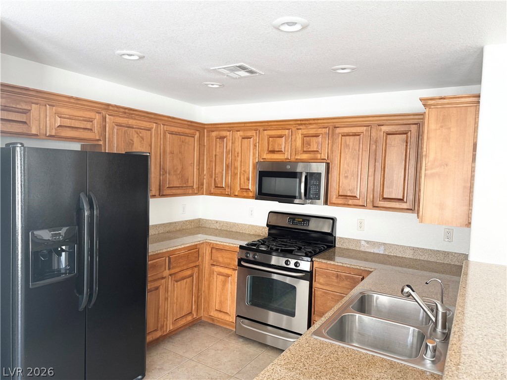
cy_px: 190
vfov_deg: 56.8
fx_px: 352
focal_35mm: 24
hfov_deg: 71.6
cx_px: 254
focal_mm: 6.76
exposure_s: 1/121
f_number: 1.78
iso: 125
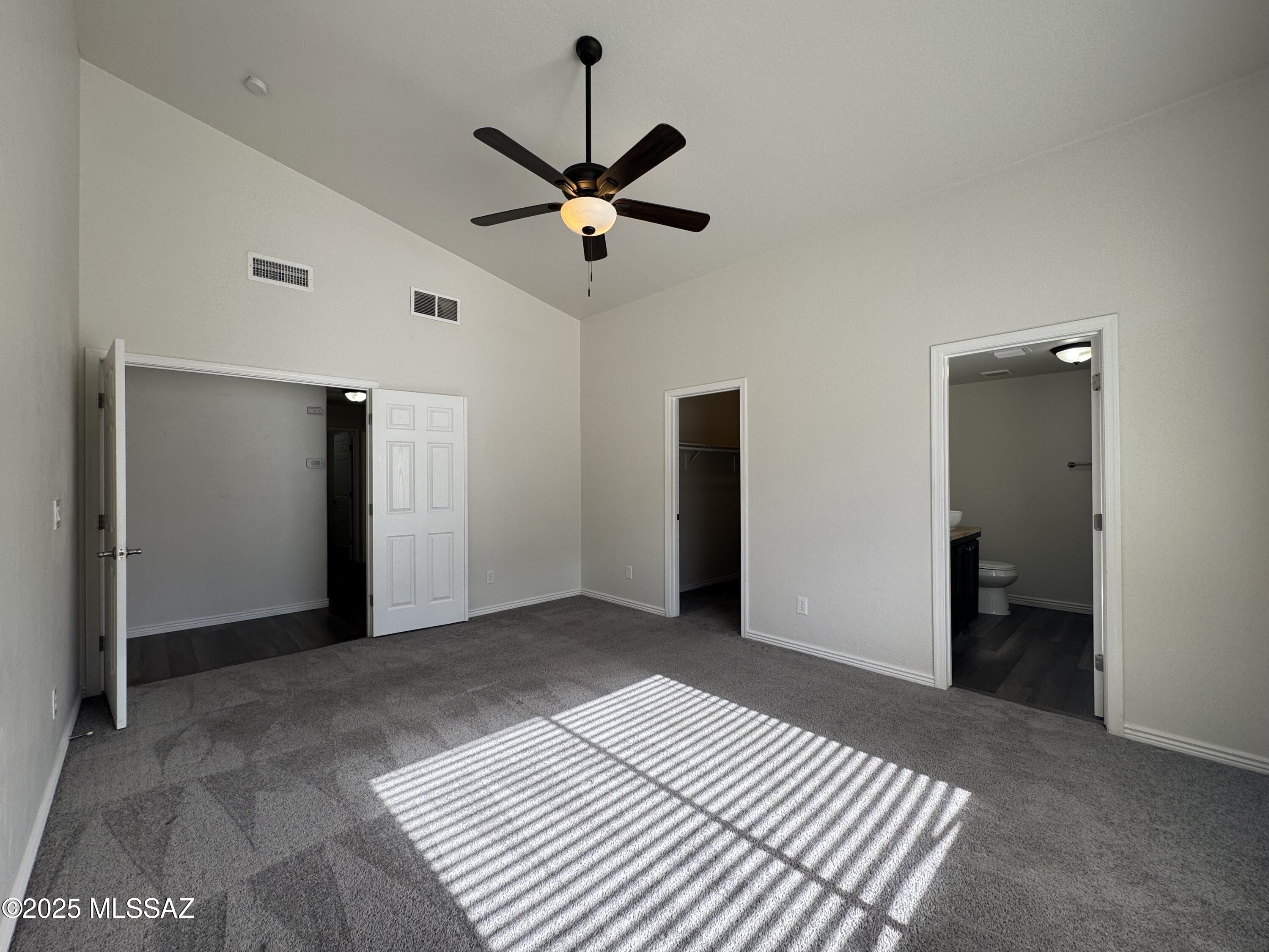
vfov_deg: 85.7
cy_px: 476
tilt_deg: +0.0
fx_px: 513
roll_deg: +0.1
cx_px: 634
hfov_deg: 102.1
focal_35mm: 14
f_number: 2.2
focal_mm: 2.22
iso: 40
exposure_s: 1/217
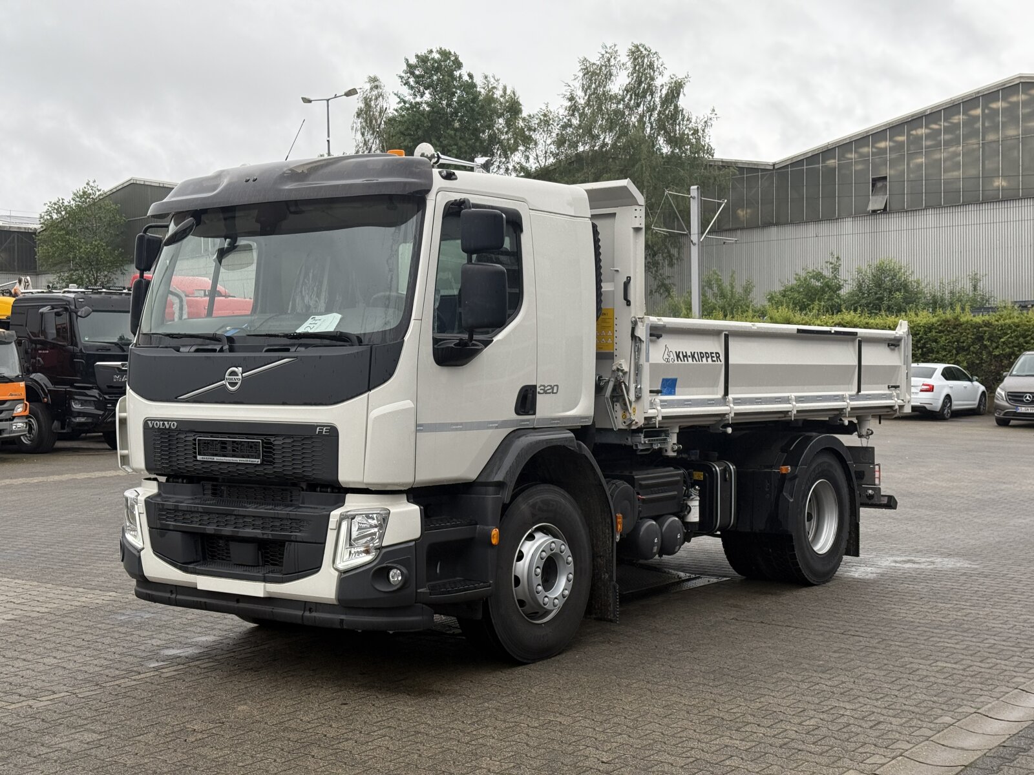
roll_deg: +0.8
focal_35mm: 48
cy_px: 388
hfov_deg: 39.7
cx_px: 517
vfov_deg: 30.3
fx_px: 1434
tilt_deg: +0.2
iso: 80
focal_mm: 6.76
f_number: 1.78
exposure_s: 1/641
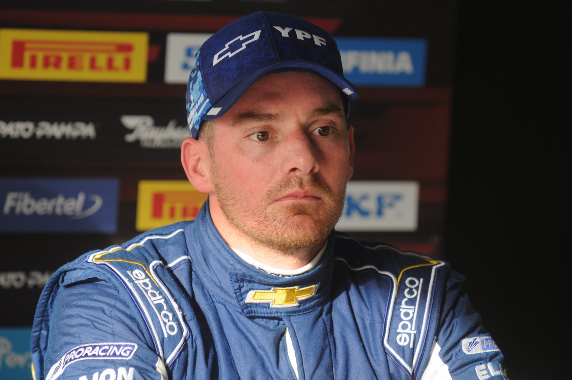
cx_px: 286
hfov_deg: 8.1
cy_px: 190
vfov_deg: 5.4
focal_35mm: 255
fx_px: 4047
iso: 200
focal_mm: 170
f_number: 2.8
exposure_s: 1/160
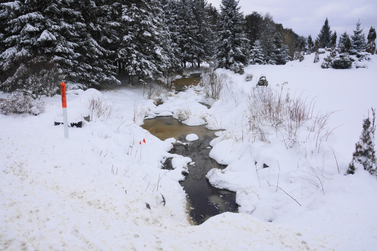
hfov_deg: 67.4
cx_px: 188
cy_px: 126
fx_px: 283
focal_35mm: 27
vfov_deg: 47.9
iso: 100
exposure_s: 1/200
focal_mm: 18
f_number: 13
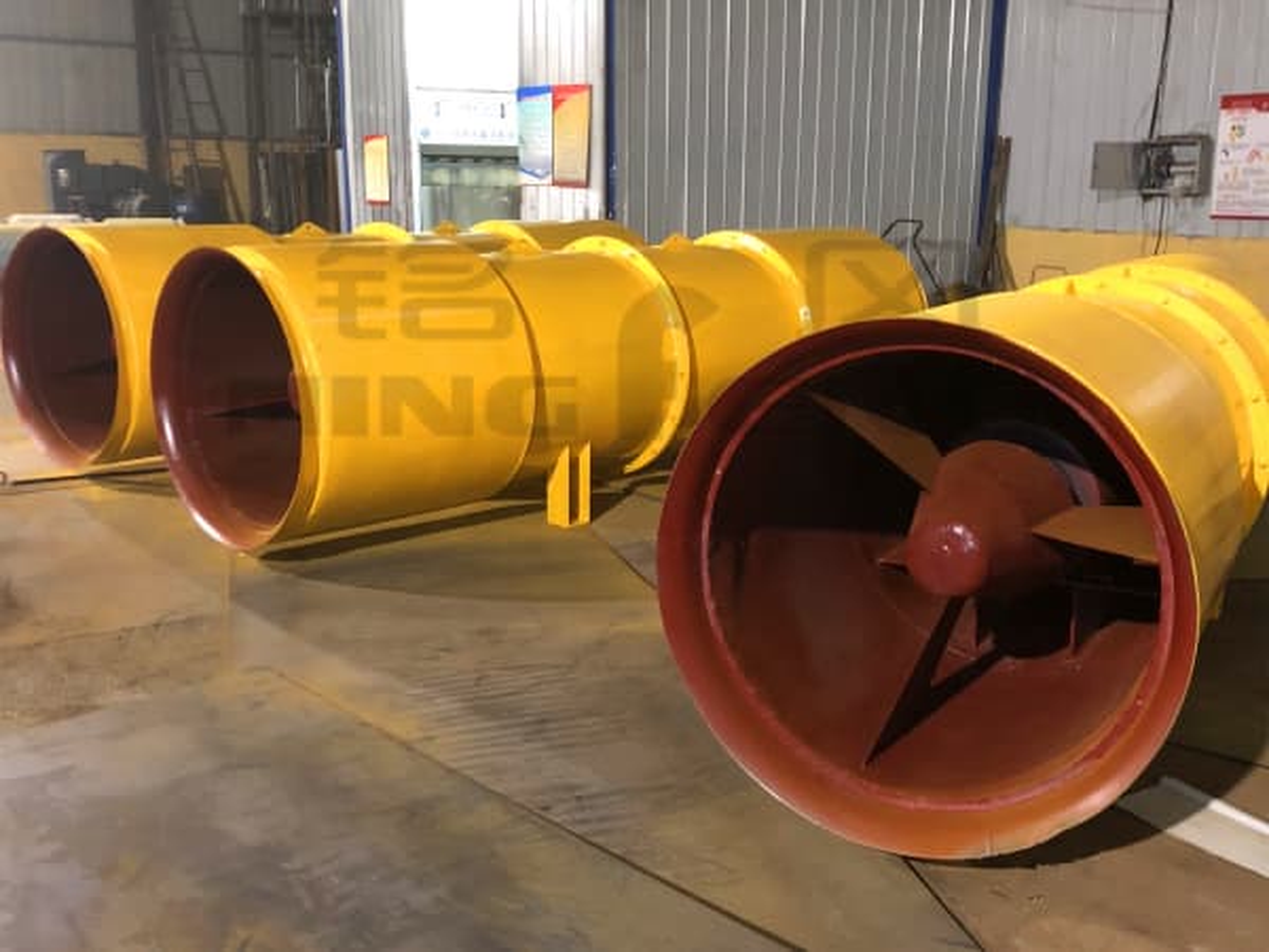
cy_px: 476
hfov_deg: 61.7
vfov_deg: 48.2
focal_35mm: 29
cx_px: 634
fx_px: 1063
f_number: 1.8
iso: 160
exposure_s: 1/4
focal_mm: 3.99
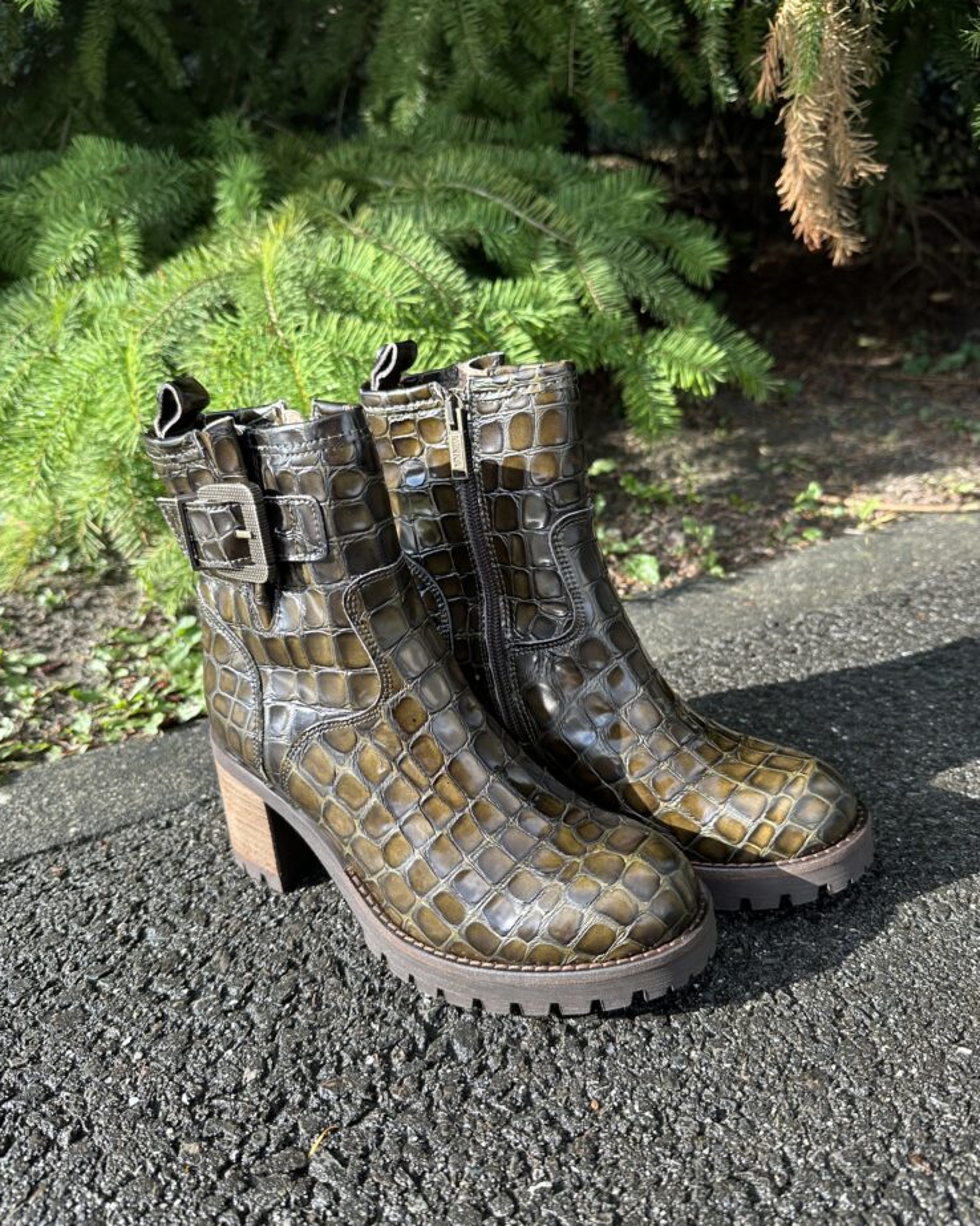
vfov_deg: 66.0
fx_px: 943
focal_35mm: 26
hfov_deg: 54.9
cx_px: 491
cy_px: 627
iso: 80
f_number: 1.78
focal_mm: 6.86
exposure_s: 1/740
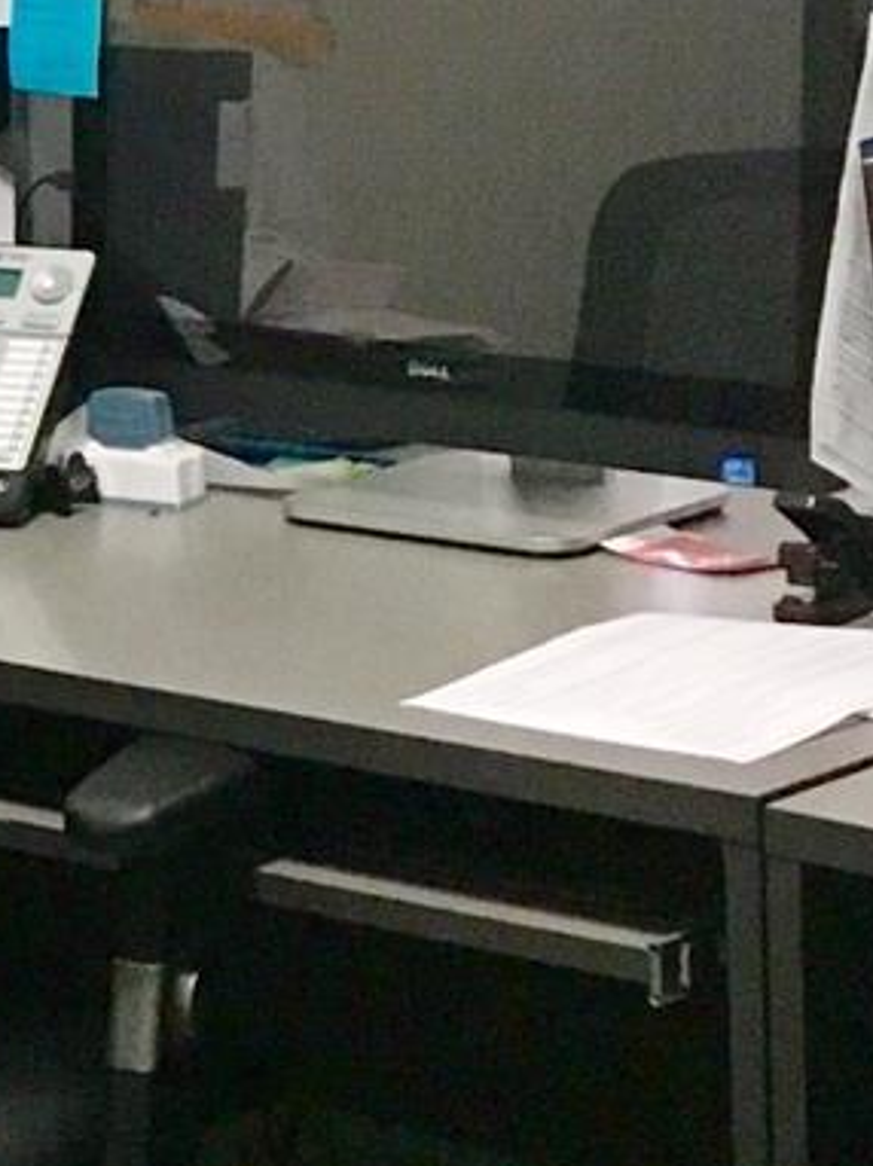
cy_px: 15
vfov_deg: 12.8
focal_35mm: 152
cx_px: -1120
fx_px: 5117
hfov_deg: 8.9
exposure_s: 1/30
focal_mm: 4.15
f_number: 2.2
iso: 160
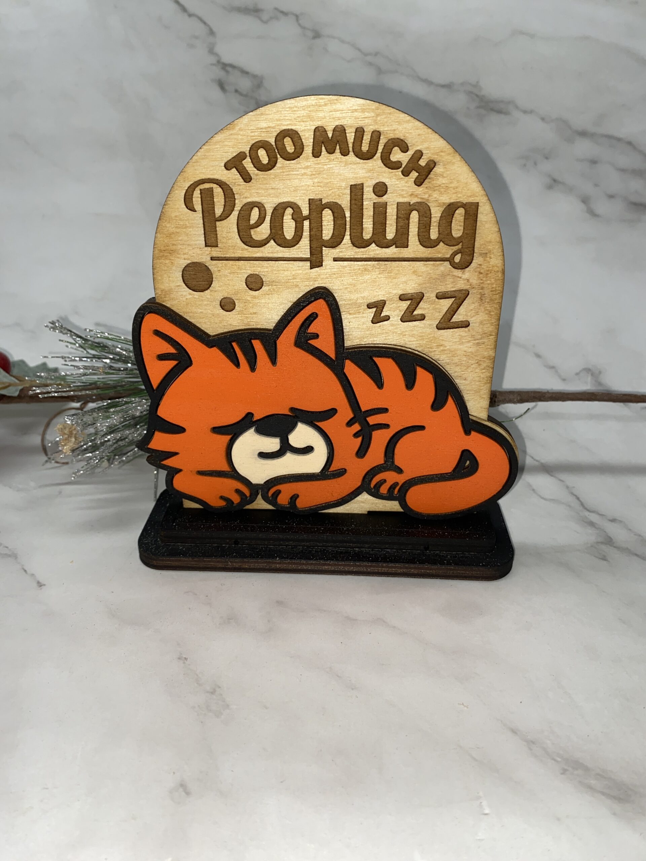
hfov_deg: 53.1
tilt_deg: -24.6
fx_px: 647
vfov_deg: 67.3
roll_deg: -0.4
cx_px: 323
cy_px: 430
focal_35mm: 26
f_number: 1.8
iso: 32
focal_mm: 4.25
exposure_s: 1/268
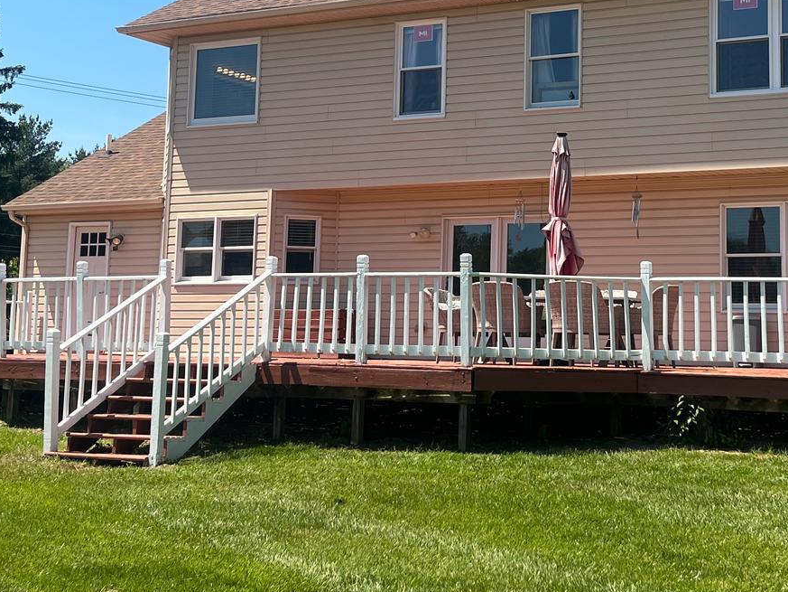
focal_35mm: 61
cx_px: 523
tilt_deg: +9.0
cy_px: 147
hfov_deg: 31.4
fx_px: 1389
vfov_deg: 23.8
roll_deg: -0.4
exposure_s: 1/2825
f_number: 1.6
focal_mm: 5.1
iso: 50
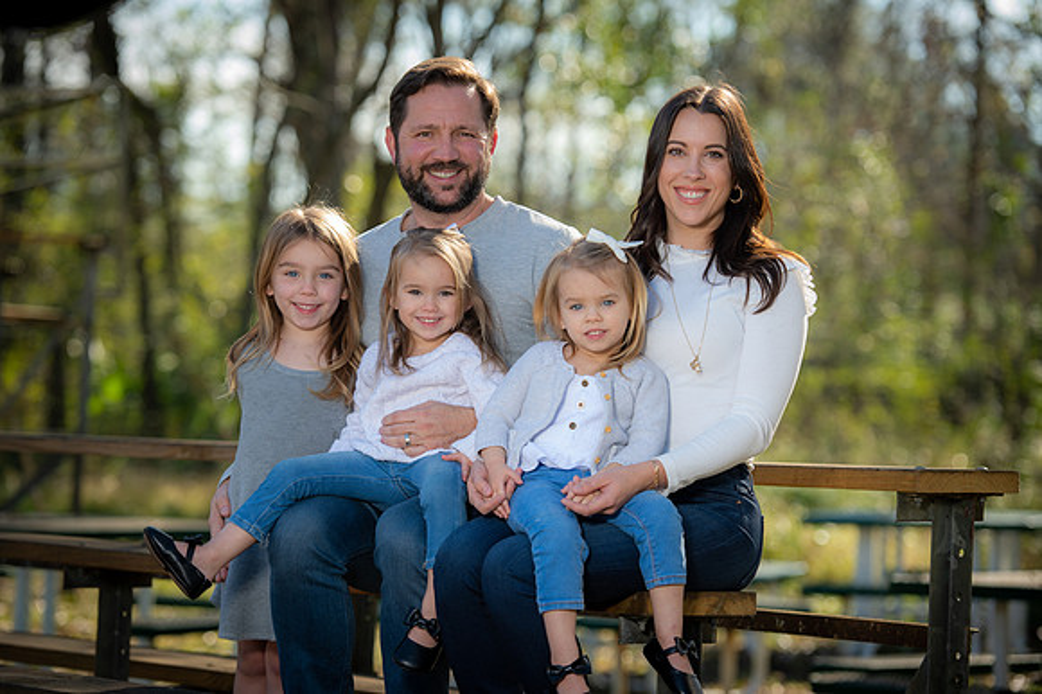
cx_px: 521
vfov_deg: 11.2
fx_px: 3529
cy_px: 347
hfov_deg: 16.8
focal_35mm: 122
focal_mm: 122
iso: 100
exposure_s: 1/250
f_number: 3.5
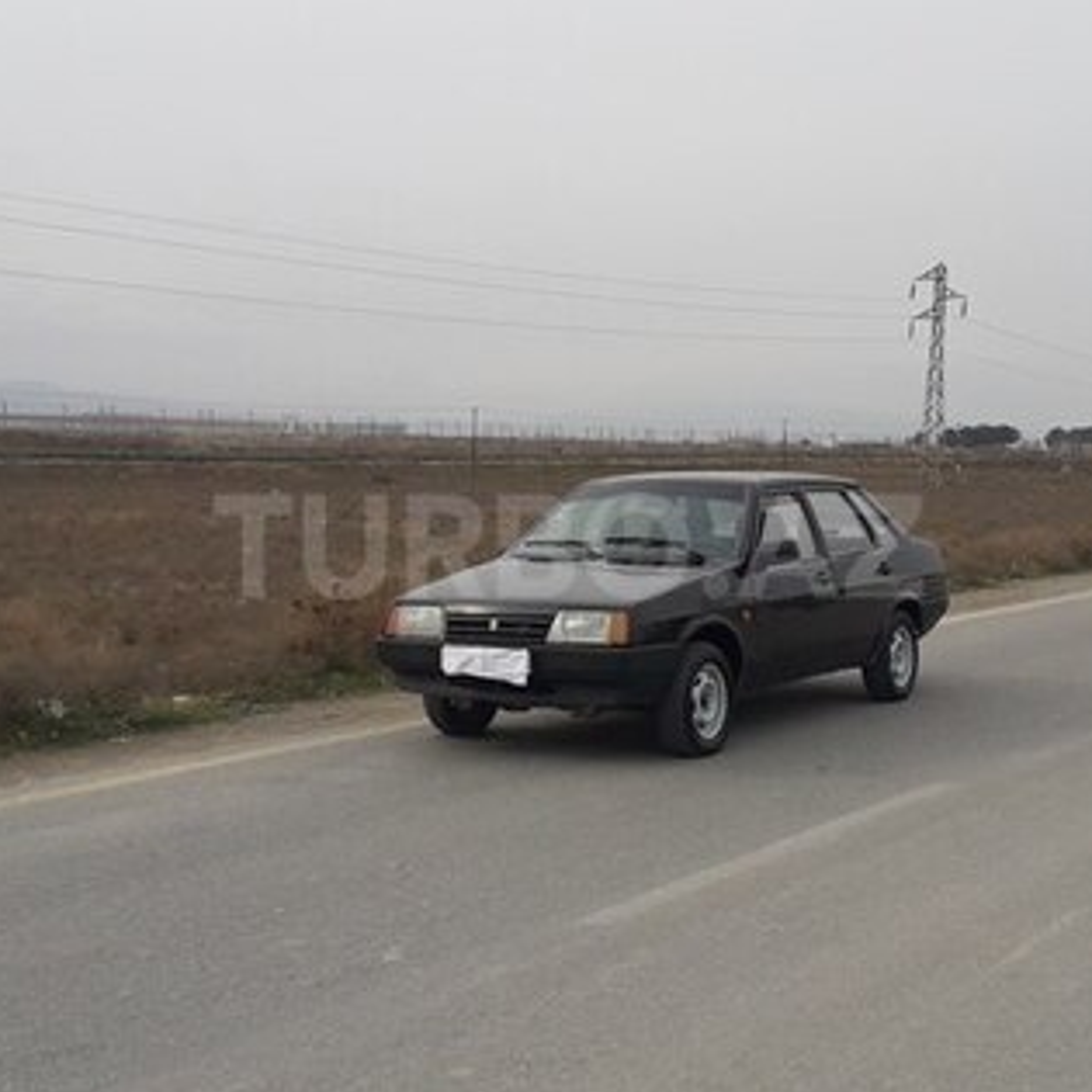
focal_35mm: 50
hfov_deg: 34.0
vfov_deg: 34.0
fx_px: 1785
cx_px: 569
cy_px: 546
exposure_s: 1/1590
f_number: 1.9
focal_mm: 3.6
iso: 40
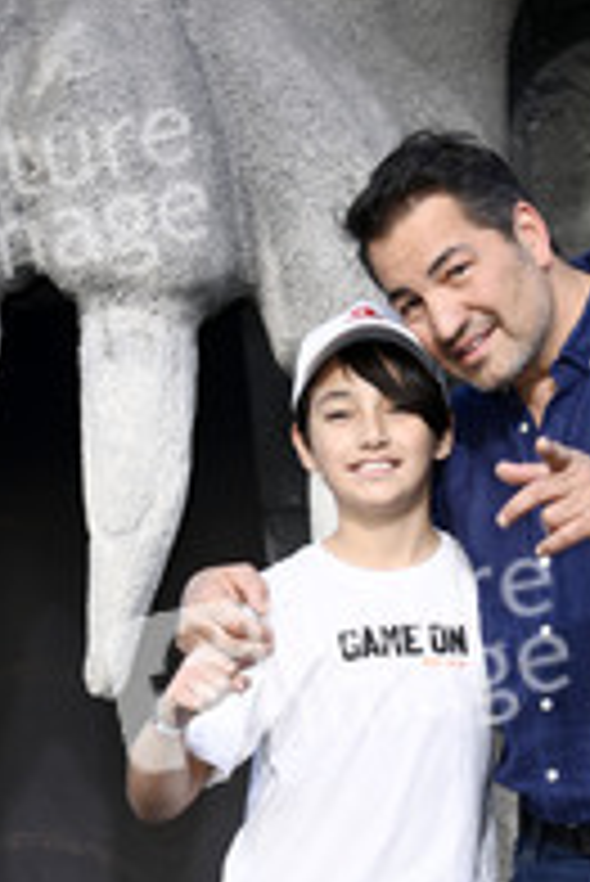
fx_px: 5595
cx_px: 468
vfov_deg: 9.0
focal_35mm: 228
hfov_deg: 6.0
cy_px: 891
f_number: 6.3
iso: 250
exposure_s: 1/250
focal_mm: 112
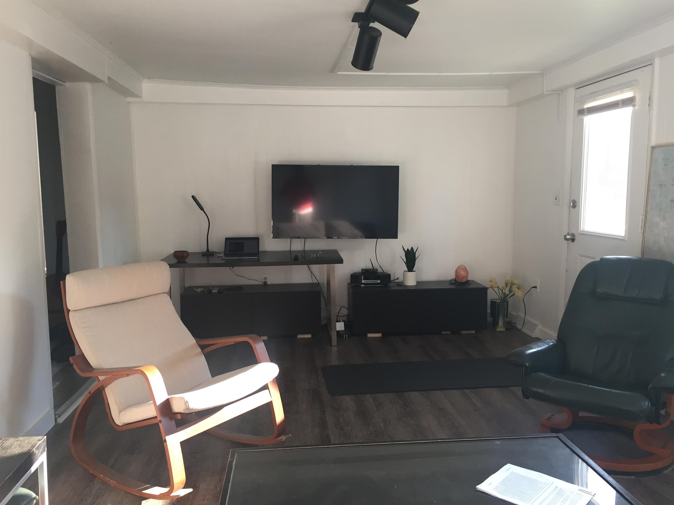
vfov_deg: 48.2
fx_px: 565
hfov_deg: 61.7
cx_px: 337
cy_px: 252
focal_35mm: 29
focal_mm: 4.15
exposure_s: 1/30
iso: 32
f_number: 2.2
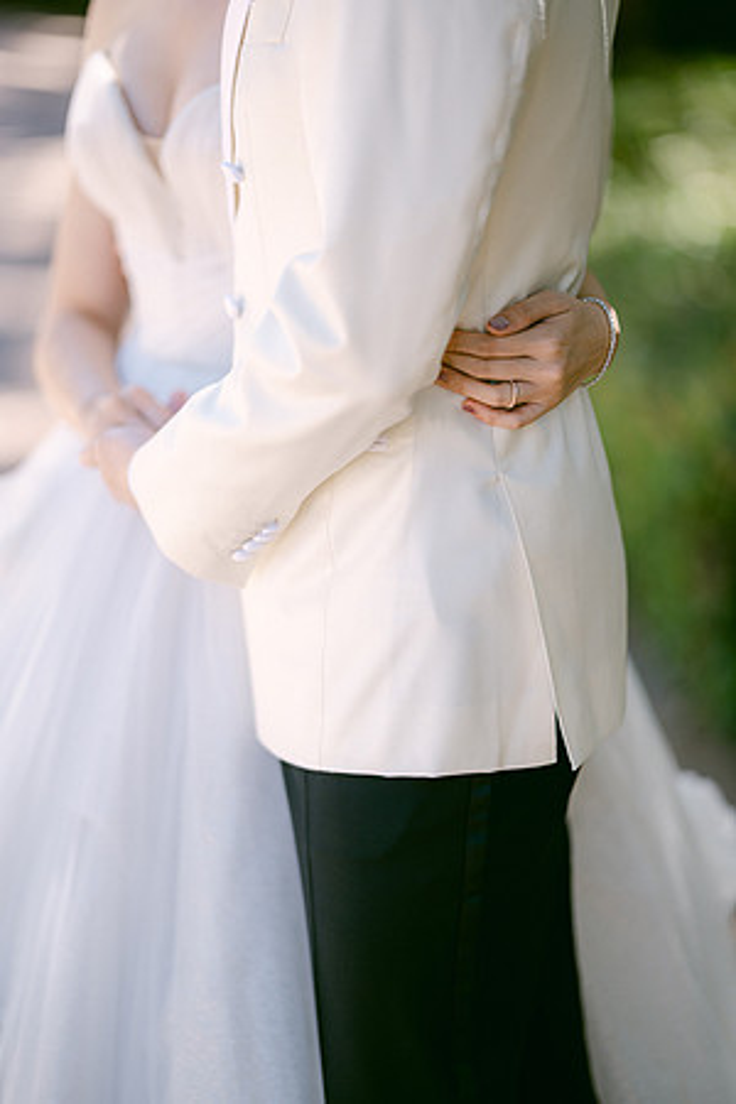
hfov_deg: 13.0
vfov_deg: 19.5
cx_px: 368
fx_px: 3220
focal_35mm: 105
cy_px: 552
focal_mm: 105
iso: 64
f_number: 1.4
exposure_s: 1/1000
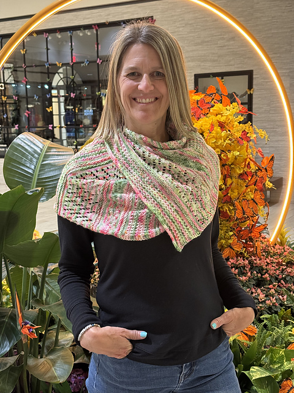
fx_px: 544
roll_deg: +1.5
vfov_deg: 39.7
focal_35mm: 48
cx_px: 147
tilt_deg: -9.0
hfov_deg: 30.3
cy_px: 196
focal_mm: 6.76
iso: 500
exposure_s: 1/40
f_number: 1.78
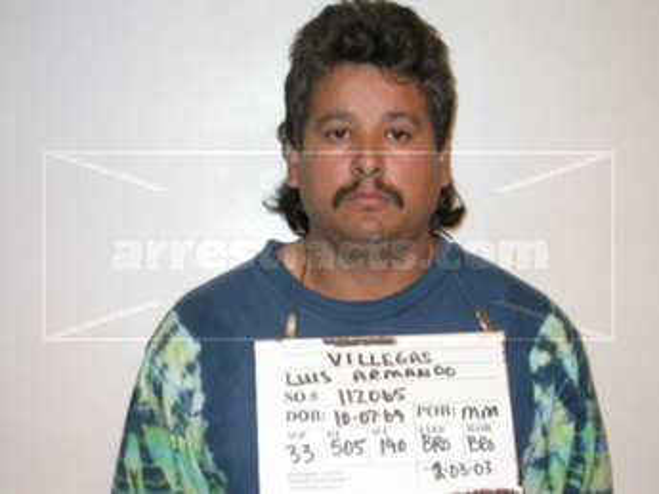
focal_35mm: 65
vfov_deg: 22.6
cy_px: 247
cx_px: 330
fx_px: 1238
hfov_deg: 29.8
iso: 100
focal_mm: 13.6
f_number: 3.2
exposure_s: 1/60.3
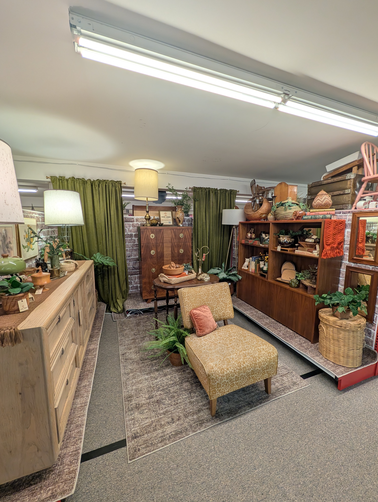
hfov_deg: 94.6
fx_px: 174
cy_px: 251
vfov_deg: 110.5
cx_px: 189
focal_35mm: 12
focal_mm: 2.02
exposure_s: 1/120
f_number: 1.7
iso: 90
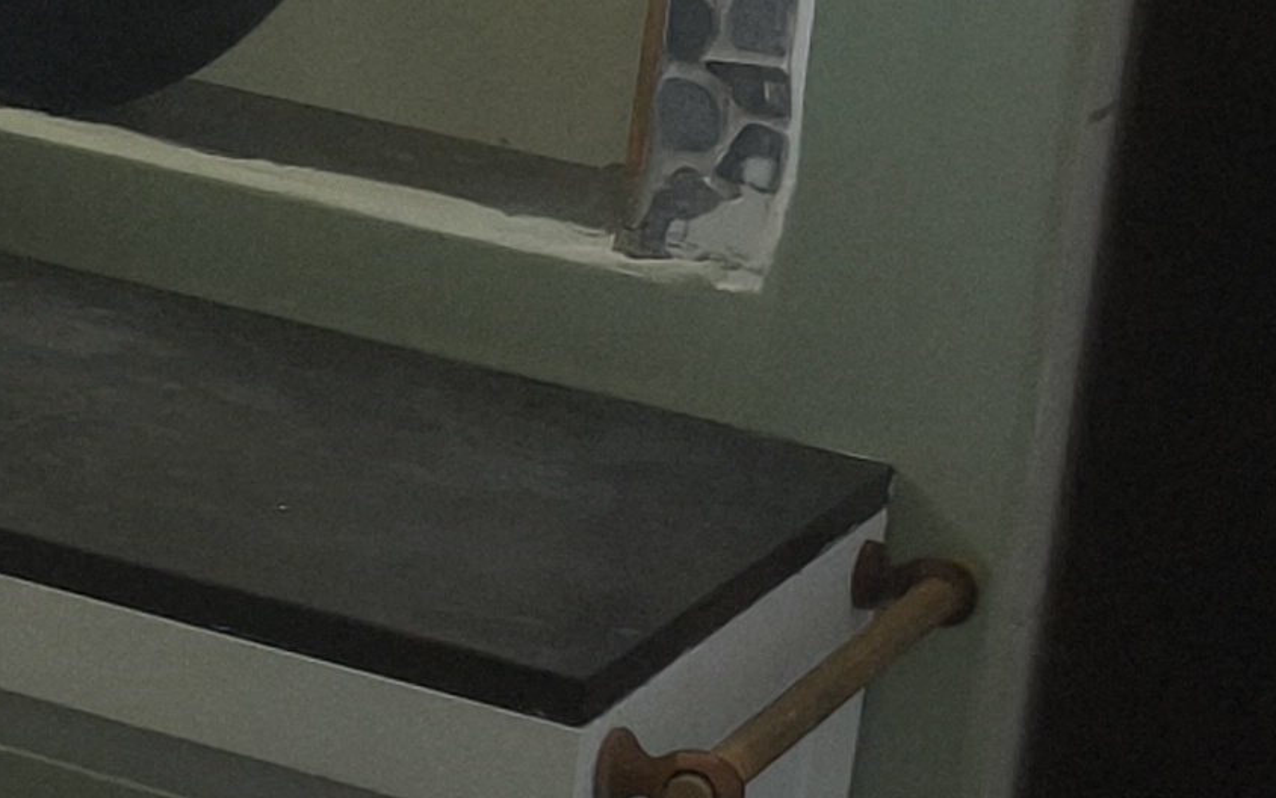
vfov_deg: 7.1
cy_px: -592
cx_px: -838
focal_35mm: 180
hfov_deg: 11.0
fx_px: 6261
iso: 250
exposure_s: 1/100
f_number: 1.6
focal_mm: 6.57
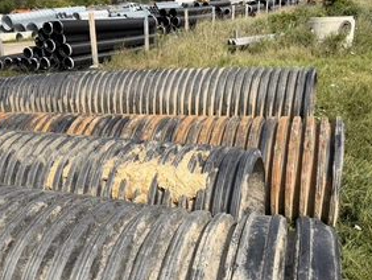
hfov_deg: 53.8
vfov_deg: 41.6
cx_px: 168
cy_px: 169
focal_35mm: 34
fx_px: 366
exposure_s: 1/3953
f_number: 1.78
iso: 80
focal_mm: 6.76
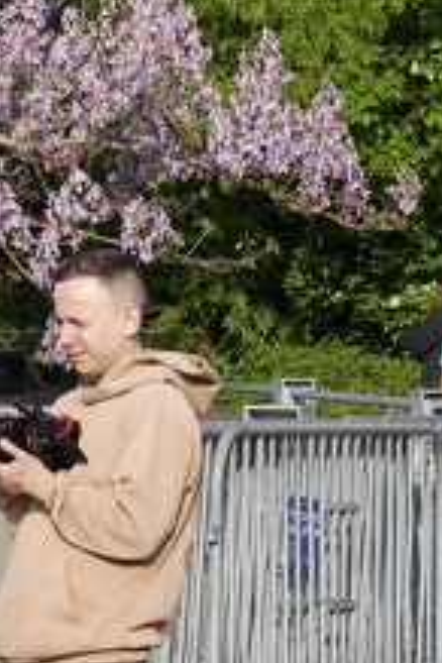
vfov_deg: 8.0
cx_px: -609
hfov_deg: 5.4
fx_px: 4567
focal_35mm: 248
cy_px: -548
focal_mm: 50
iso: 100
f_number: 10
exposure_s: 1/100
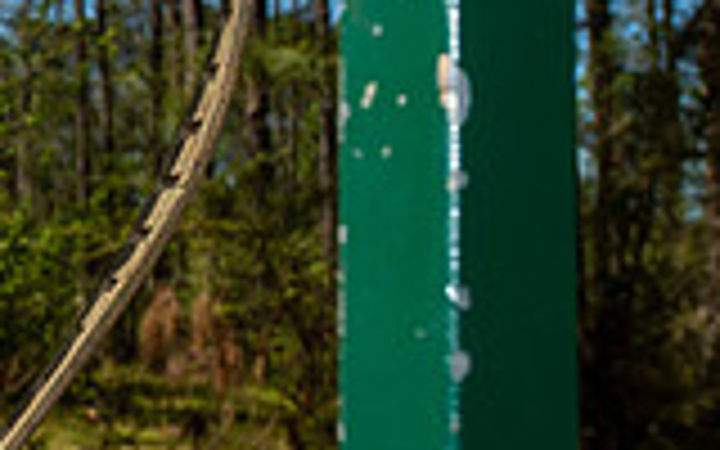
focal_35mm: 129
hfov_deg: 14.9
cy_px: 158
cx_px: -392
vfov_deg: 10.2
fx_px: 2531
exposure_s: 1/250
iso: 110
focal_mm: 35
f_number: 8
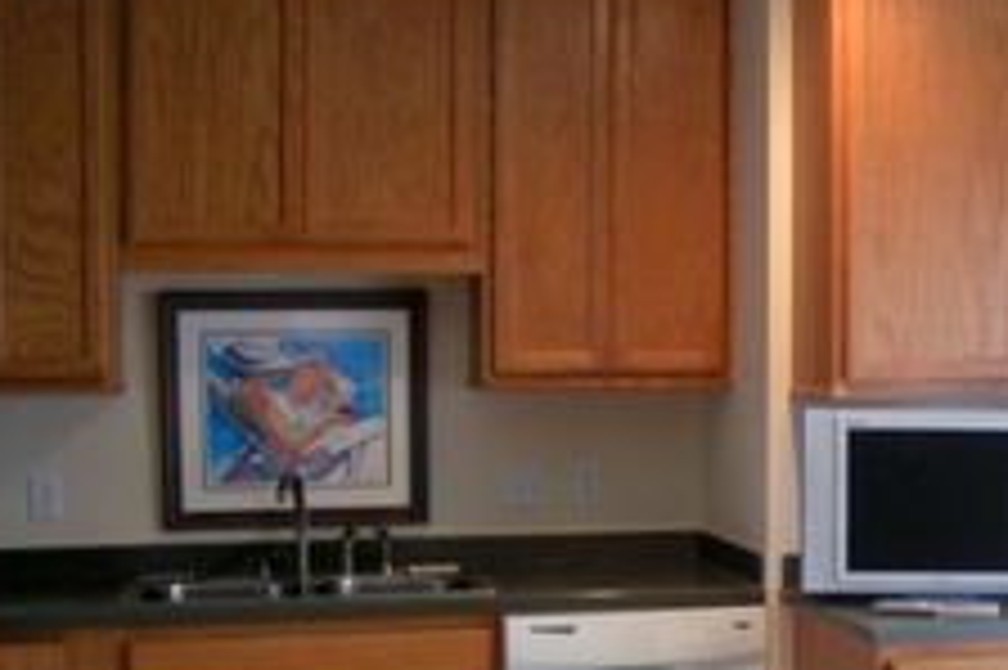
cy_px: 495
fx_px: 1819
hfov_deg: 30.3
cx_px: 783
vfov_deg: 20.7
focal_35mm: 65
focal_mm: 5.8
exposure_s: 1/30
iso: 200
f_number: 2.8
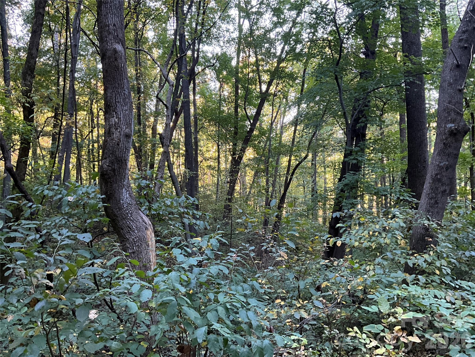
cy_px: 178
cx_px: 238
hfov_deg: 61.7
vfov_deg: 48.2
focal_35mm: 29
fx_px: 398
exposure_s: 1/60
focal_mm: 3
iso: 160
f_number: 1.8
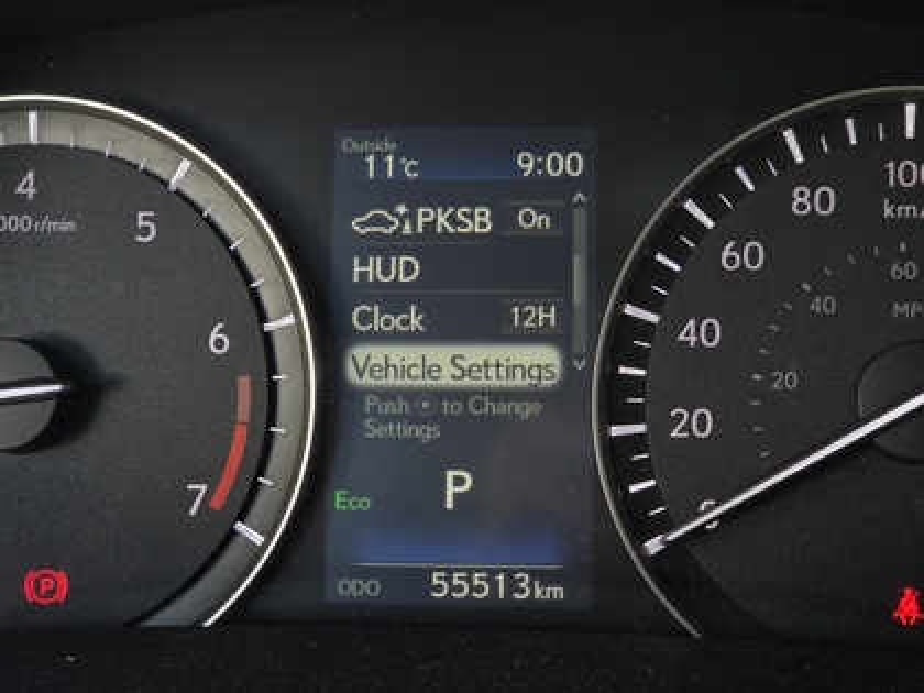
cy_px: 346
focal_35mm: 69
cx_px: 462
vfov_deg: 21.3
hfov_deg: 28.2
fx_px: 1842
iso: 100
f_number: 2.4
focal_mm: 7
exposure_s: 1/100
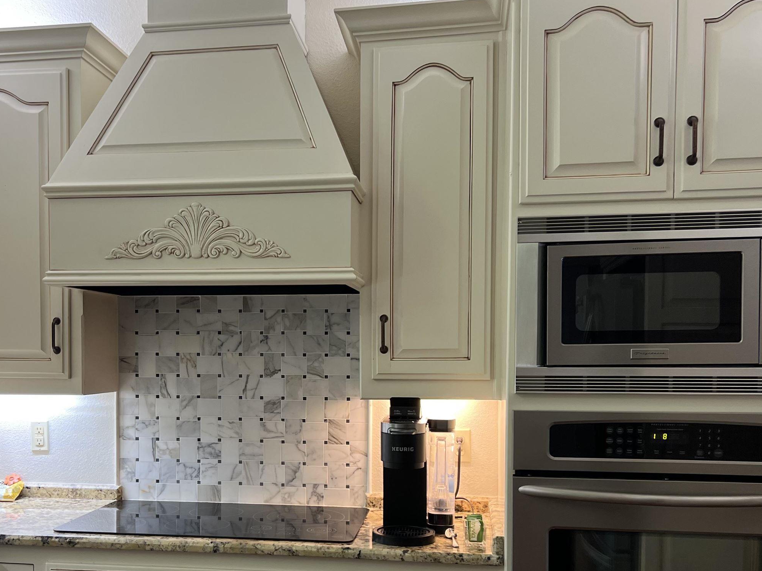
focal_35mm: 40
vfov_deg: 35.6
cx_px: 297
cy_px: 382
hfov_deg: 46.5
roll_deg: +0.0
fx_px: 881
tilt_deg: -2.7
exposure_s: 1/60
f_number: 1.5
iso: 64
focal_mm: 5.7
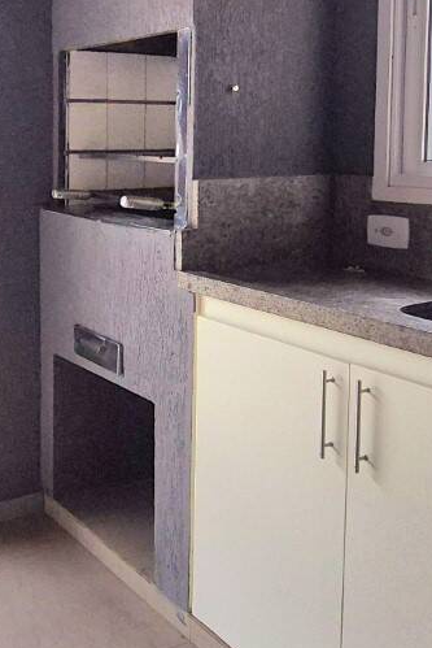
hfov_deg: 32.3
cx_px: 32
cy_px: 192
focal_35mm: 39
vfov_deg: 48.3
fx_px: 701
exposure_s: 1/100
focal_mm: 2.2
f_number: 2.2
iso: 160
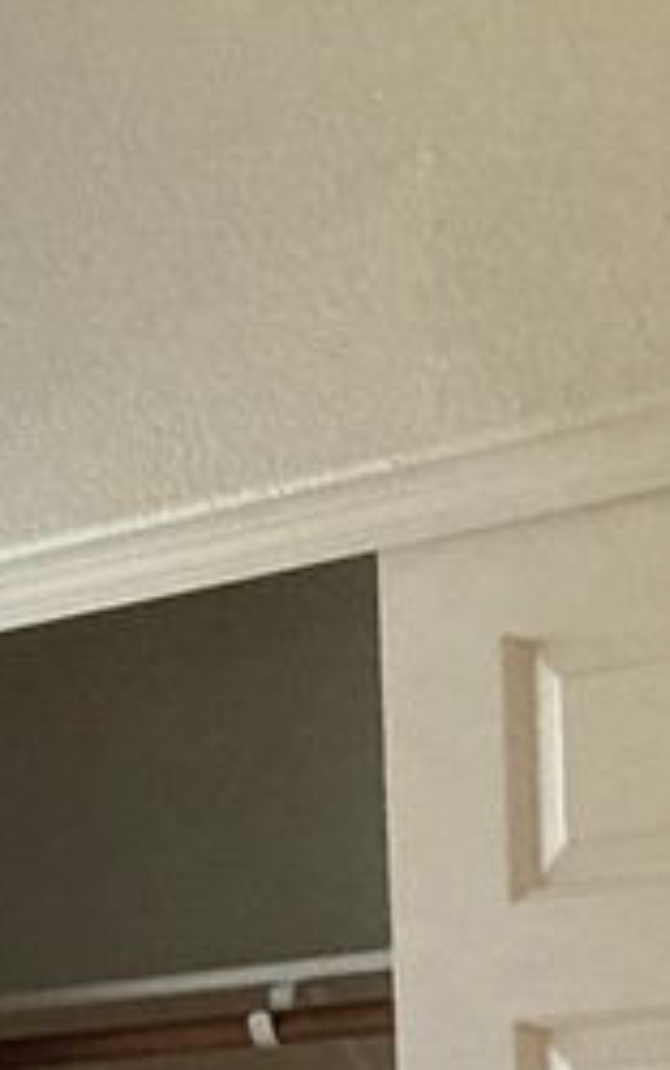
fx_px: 3558
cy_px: 1629
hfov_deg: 9.0
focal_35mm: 122
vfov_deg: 15.7
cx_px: -1267
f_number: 1.8
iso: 250
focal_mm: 3.99
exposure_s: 1/40
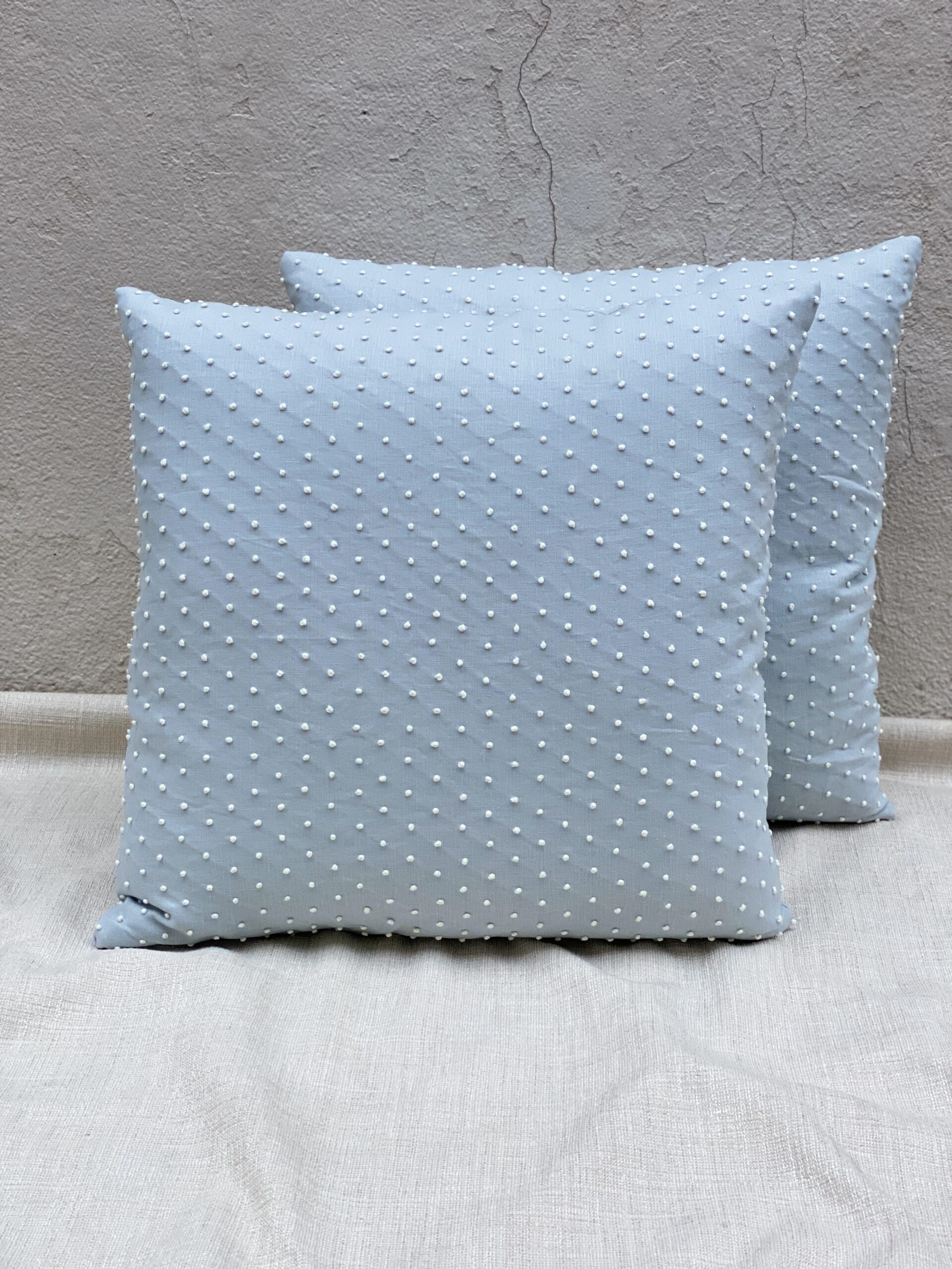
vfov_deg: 36.8
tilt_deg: -17.9
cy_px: 634
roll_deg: -0.9
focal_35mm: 52
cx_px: 476
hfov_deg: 28.0
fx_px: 1907
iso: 100
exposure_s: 1/120
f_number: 2
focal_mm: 6
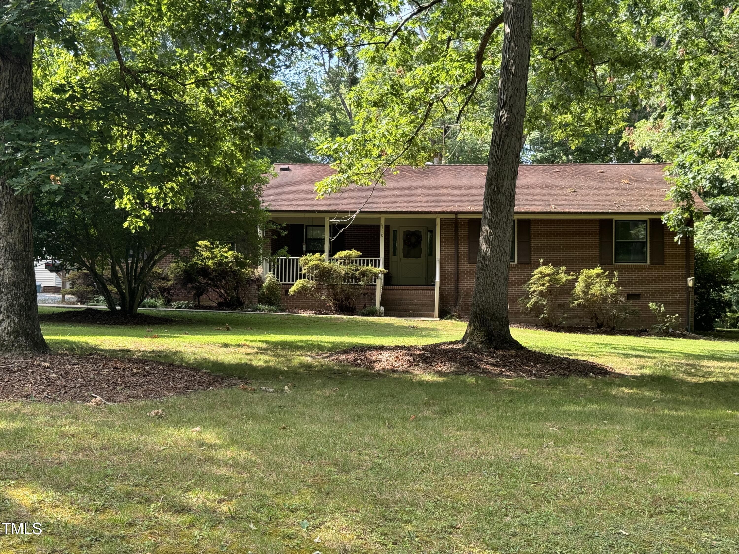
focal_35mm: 48
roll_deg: -1.0
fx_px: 1025
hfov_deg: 39.7
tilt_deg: +0.9
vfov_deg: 30.3
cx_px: 370
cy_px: 277
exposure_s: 1/454
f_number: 1.78
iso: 64
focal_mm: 6.76
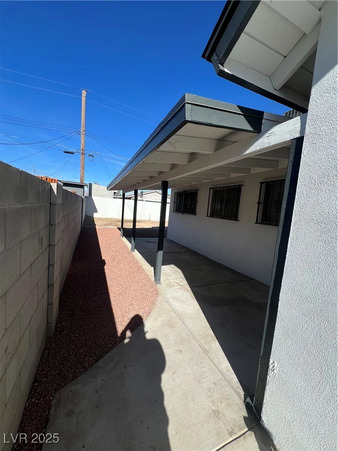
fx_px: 169
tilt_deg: -4.2
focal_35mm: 13
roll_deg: -4.5
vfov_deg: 106.2
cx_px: 169
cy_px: 226
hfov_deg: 89.9
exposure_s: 1/1672
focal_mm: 1.57
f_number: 1.8
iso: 32
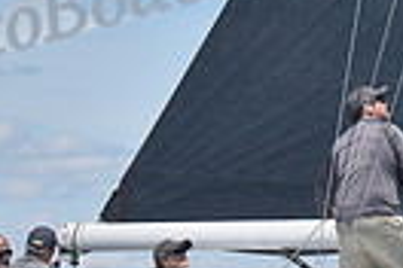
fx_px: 4410
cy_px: 129
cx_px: 440
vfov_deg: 3.5
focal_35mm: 394
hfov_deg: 5.2
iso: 320
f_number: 8
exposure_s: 1/800
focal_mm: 90
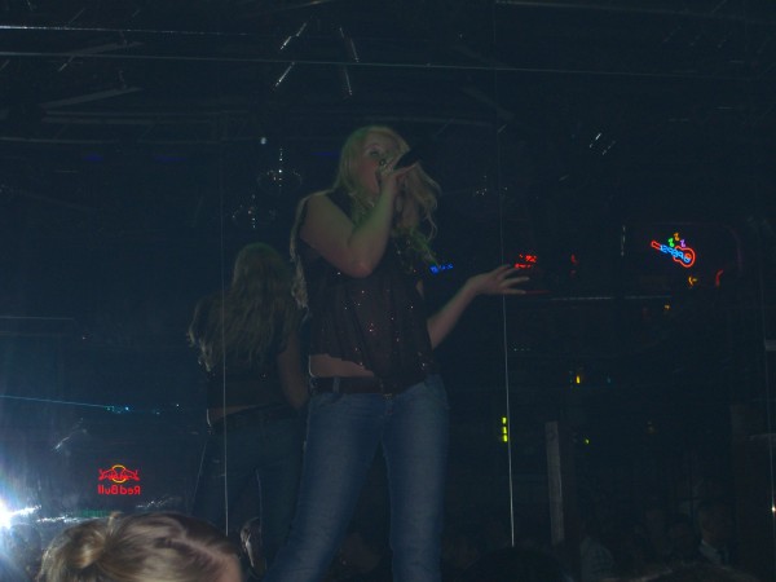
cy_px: 291
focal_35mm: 80
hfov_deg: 24.4
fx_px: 1793
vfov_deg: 18.4
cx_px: 388
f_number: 4.4
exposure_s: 1/60
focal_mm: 16.6
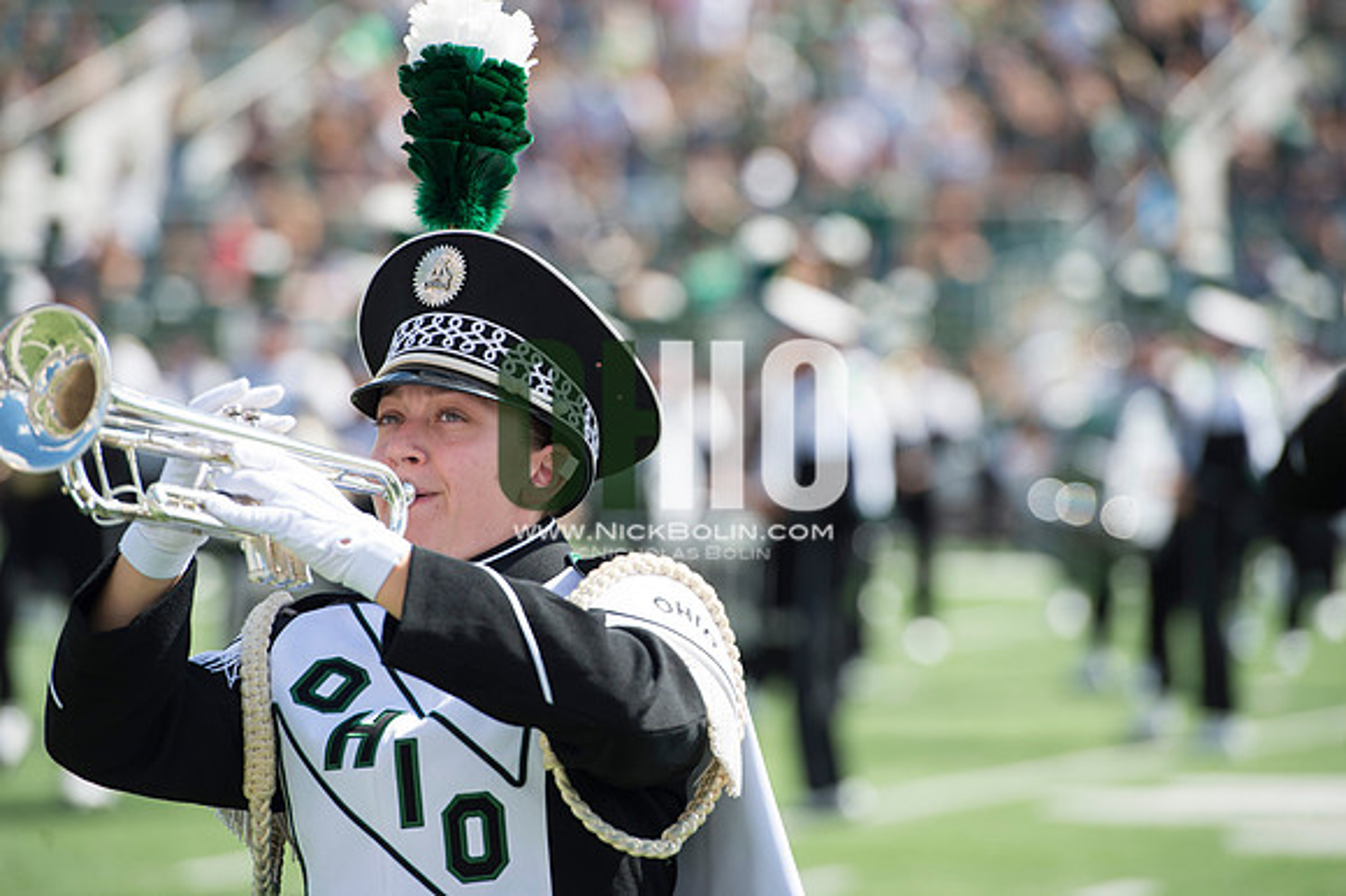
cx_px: 673
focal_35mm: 200
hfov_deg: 10.3
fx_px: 7473
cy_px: 448
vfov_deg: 6.9
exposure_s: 1/1000
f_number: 4.5
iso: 200
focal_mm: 200
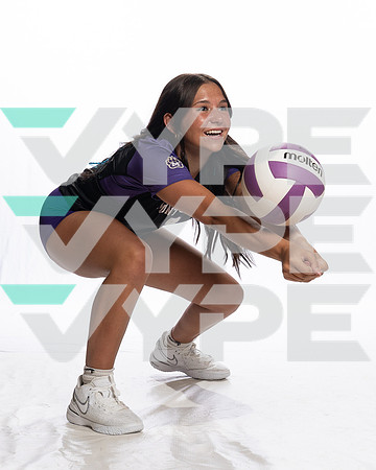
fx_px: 1232
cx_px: 249
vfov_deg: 21.6
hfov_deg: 17.3
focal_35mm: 89
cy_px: 174
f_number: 8
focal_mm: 45
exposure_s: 1/250
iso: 800
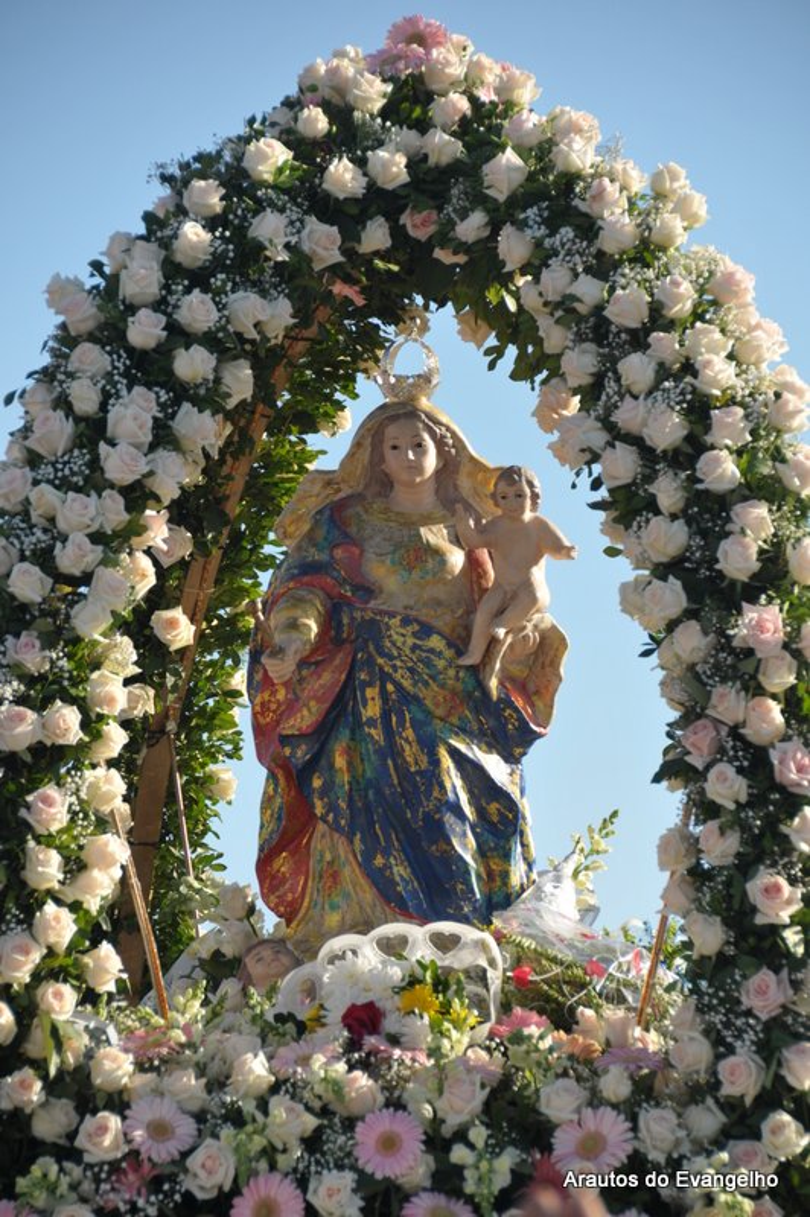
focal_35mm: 168
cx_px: 405
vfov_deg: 12.2
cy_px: 608
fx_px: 5679
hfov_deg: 8.2
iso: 200
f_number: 5.3
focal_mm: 112
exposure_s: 1/500
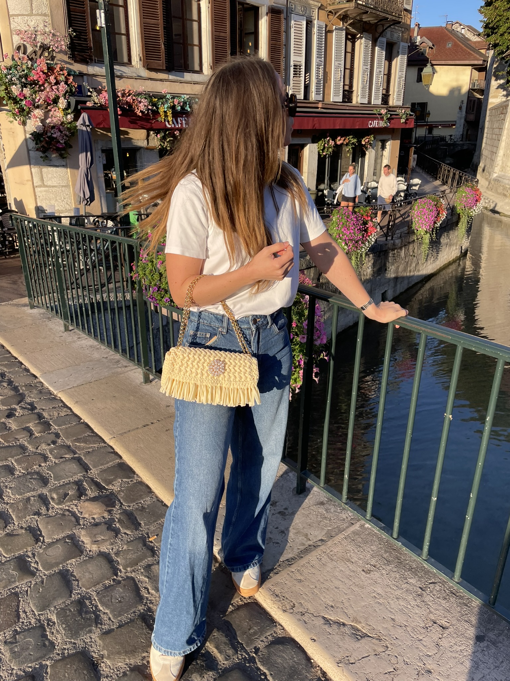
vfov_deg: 67.3
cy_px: 340
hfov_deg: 53.1
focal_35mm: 26
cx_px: 255
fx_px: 511
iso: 32
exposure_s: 1/1247
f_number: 1.6
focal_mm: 4.2
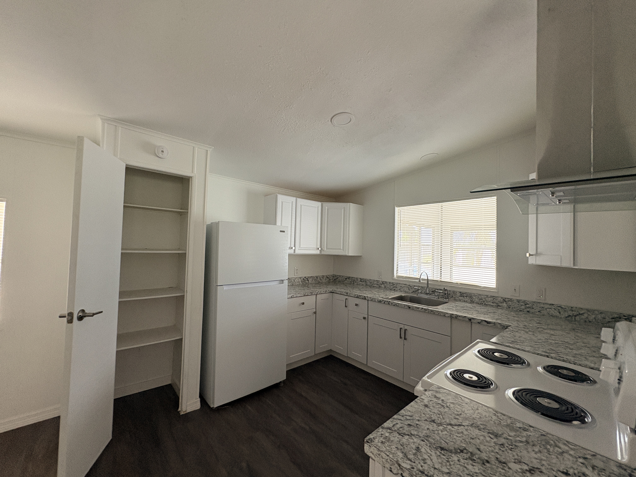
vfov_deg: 85.7
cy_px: 238
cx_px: 318
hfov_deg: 102.1
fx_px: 257
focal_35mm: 14
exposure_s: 1/93
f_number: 2.2
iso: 200
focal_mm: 2.22
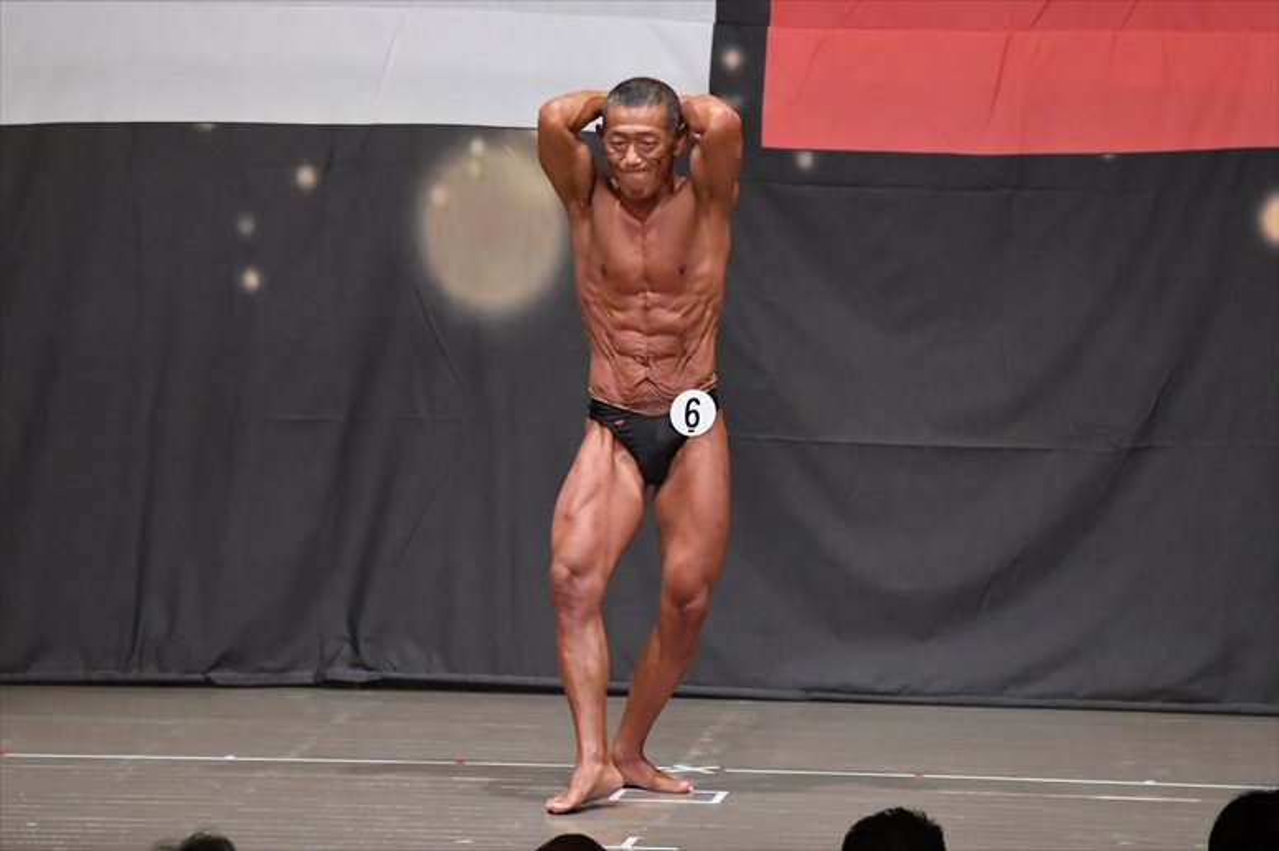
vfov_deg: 5.7
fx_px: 8523
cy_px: 426
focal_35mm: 240
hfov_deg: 8.6
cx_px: 640
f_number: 5.6
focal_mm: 160
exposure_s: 1/400
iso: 6400
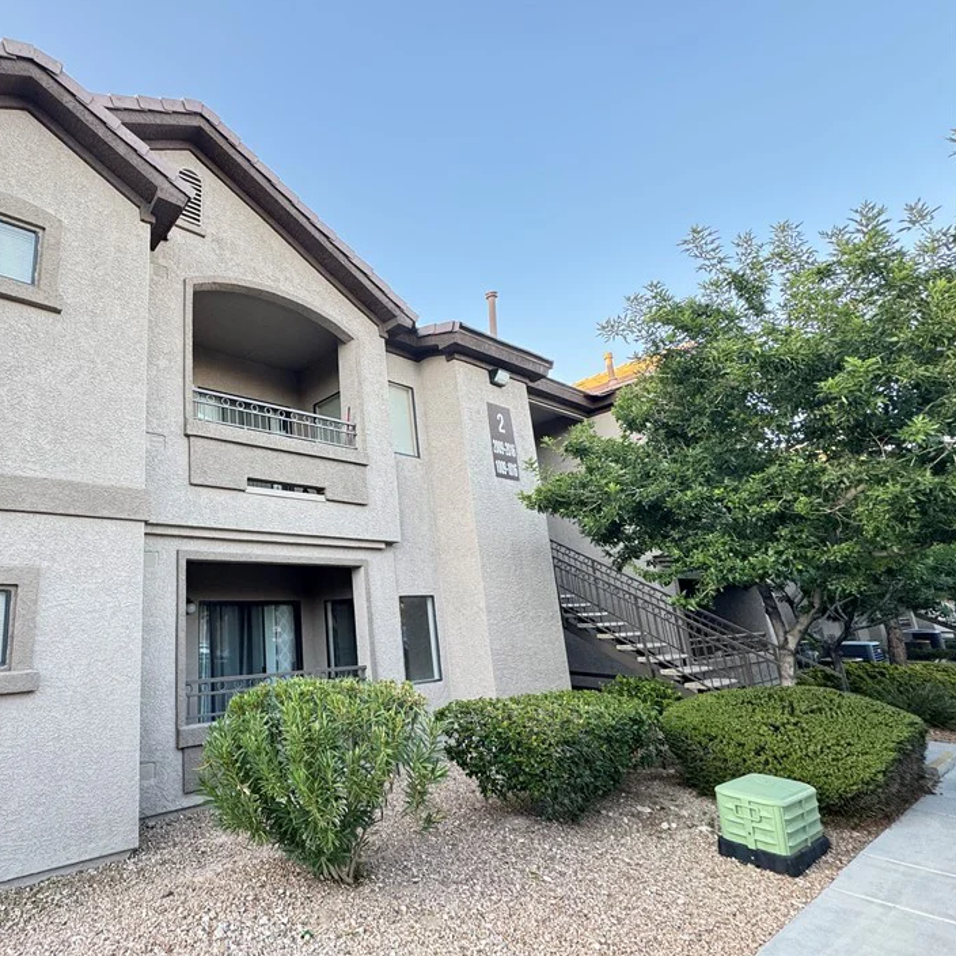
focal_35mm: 18
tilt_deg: +13.5
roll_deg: +1.5
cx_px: 263
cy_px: 490
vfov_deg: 80.7
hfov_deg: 76.0
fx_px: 562
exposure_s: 1/99
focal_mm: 2.22
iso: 125
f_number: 2.2
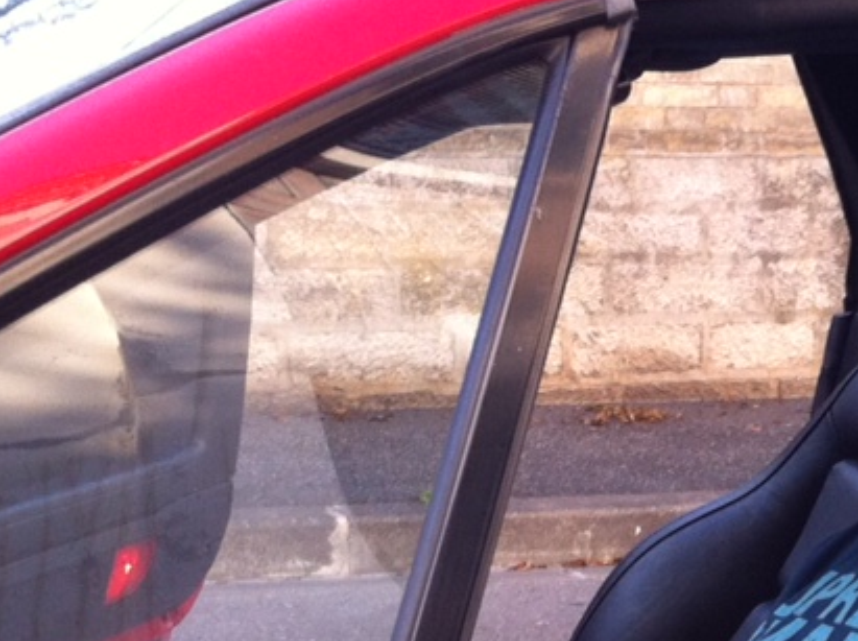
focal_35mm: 109
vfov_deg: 13.5
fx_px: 2698
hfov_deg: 17.7
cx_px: 852
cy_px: 520
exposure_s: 1/120
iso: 100
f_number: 2.8
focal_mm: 3.85
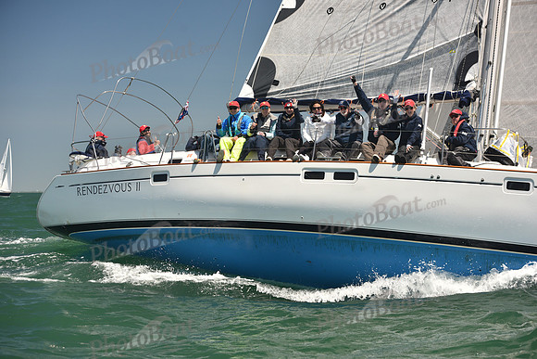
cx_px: 268
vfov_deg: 19.5
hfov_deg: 28.8
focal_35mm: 70
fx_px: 1044
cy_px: 180
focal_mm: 70
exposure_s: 1/800
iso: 250
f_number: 4.5
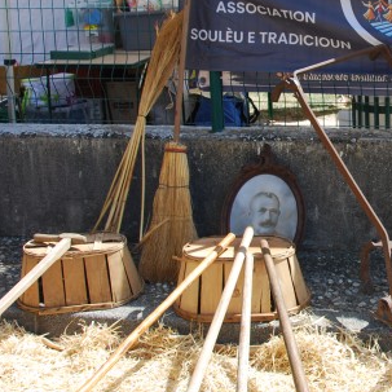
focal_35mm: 68
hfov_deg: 24.3
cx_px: 389
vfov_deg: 25.3
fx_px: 871
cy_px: 149
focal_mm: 18
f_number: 6.3
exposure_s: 1/160
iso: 100
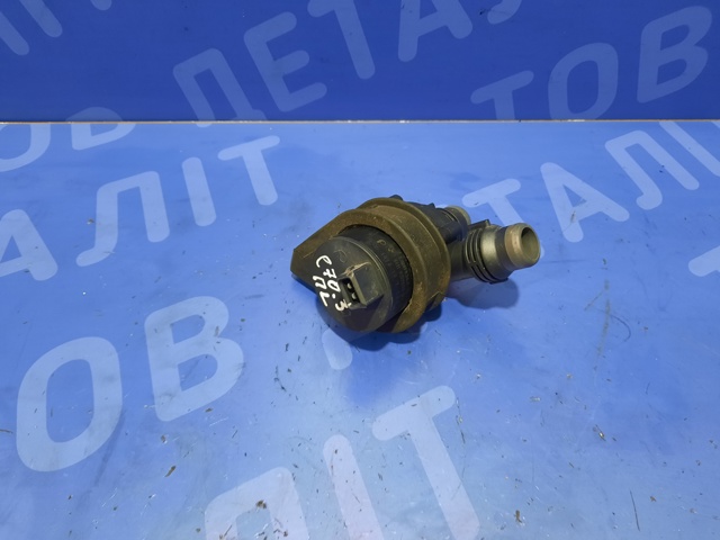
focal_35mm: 25
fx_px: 520
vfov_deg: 54.9
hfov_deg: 69.4
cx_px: 360
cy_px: 270
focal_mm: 4.6
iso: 320
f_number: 2
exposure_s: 1/25
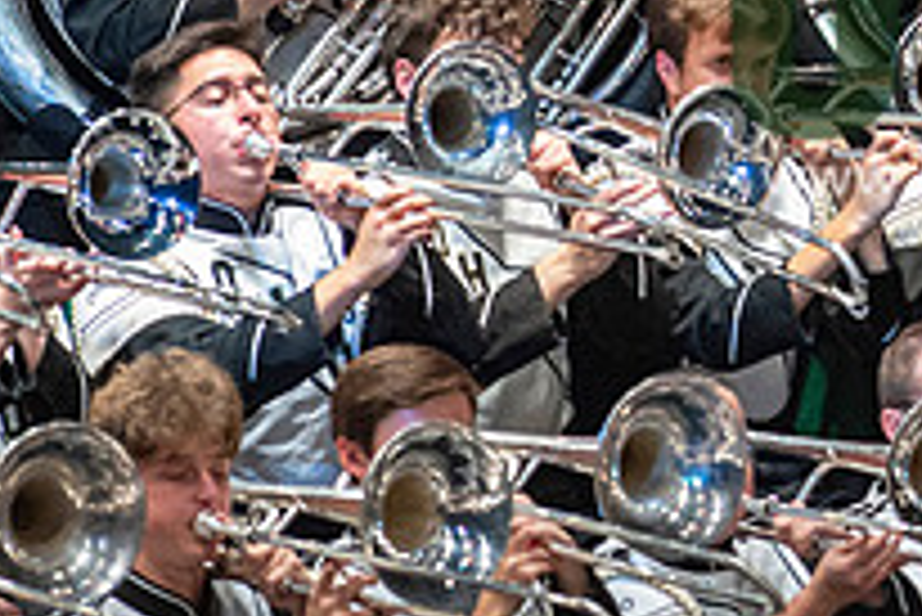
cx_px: 1070
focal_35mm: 849
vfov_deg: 1.6
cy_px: 18
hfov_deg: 2.4
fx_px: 21758
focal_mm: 300
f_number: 5.6
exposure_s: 1/400
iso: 5000
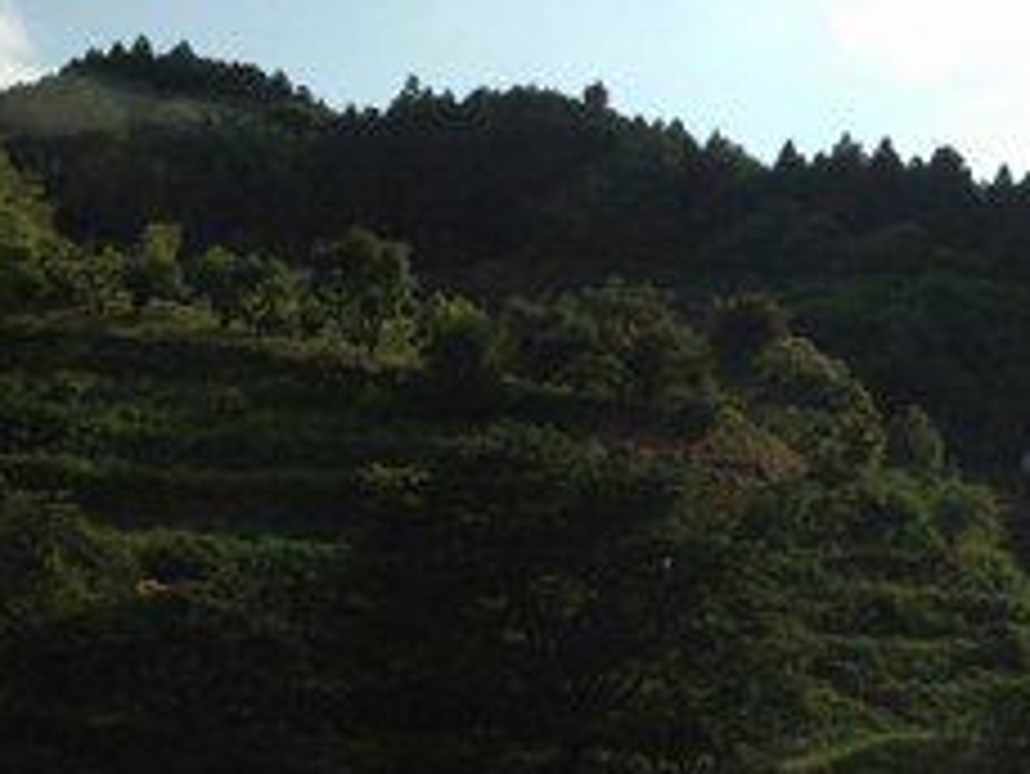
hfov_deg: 22.8
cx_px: 868
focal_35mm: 84
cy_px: 560
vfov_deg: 17.5
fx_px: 2501
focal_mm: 4.28
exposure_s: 1/1577
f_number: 2.4
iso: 50
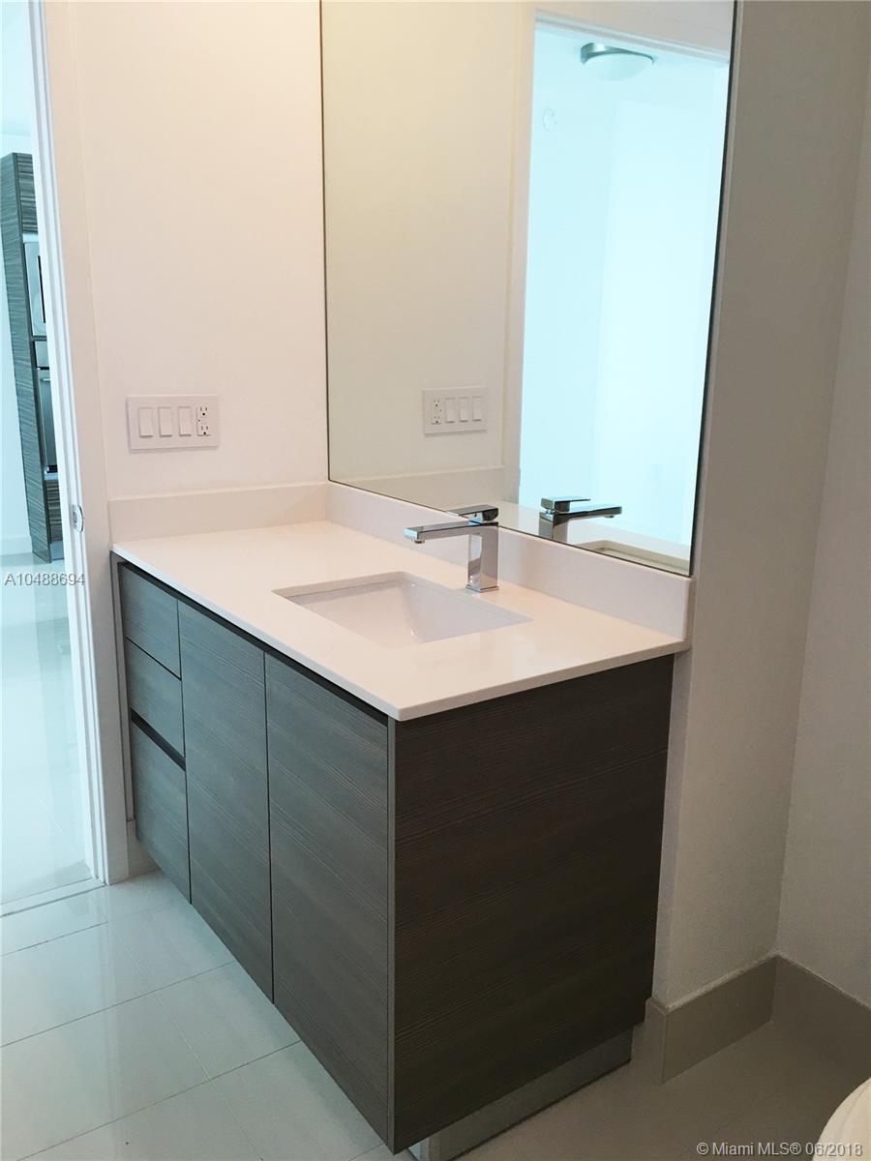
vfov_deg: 61.7
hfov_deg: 48.2
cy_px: 580
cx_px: 436
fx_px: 973
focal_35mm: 29
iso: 25
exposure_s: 1/15
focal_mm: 4.15
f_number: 2.2
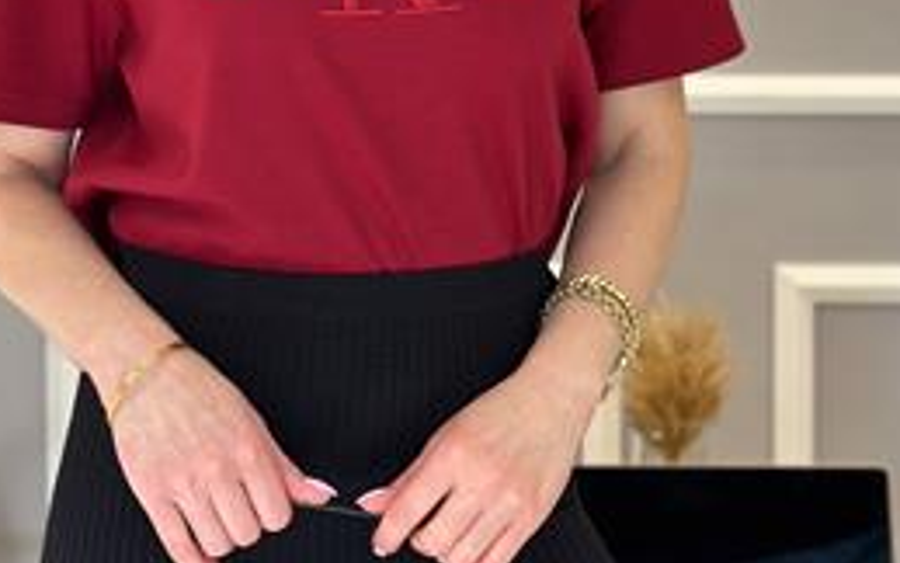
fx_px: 2502
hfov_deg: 20.4
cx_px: 379
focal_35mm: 102
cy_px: 24
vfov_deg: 12.7
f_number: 1.78
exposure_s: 1/134
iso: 125
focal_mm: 6.86
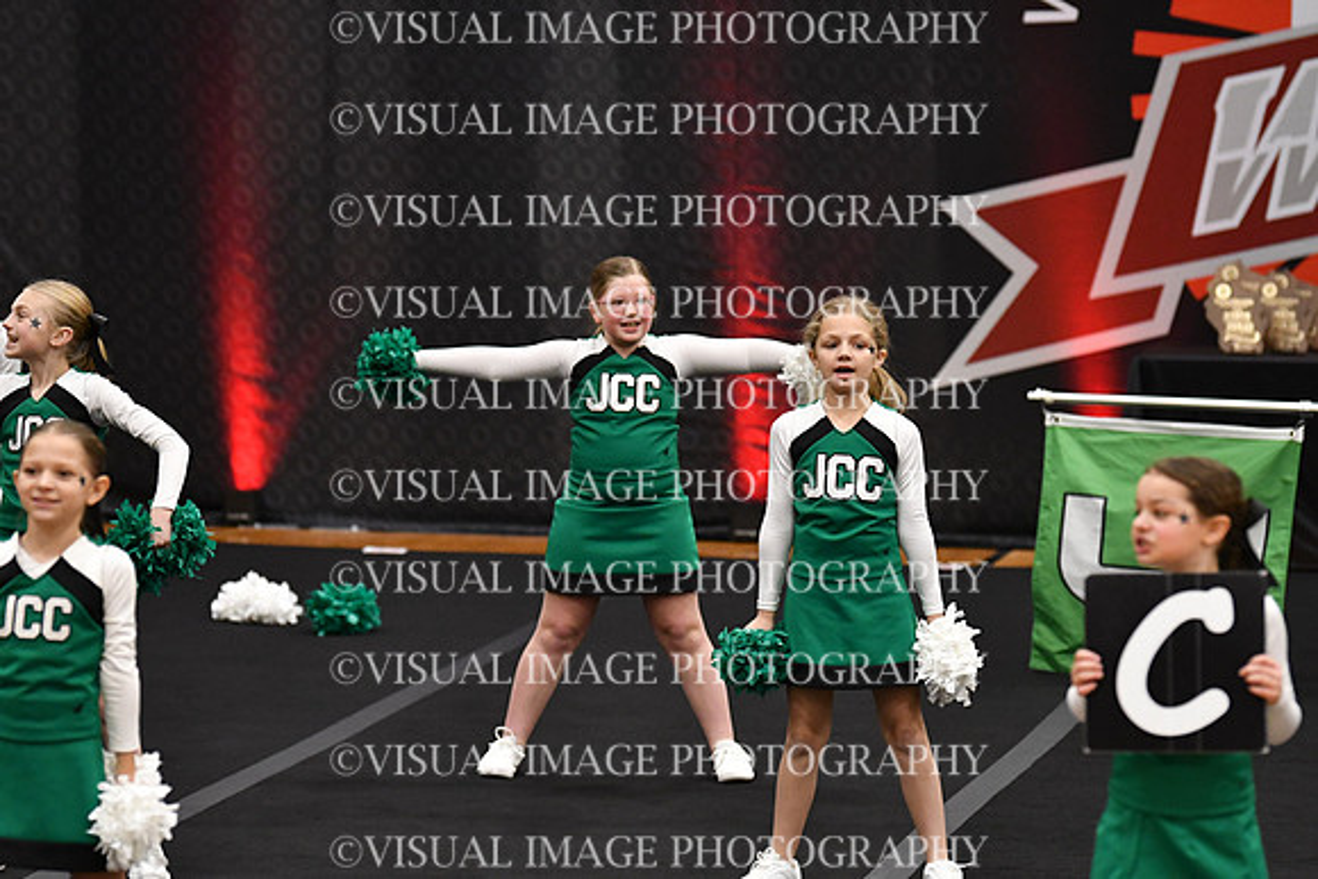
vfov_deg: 6.8
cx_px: 659
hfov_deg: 10.2
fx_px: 7397
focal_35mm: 202
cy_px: 440
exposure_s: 1/800
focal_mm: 135
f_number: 2.8
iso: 4000
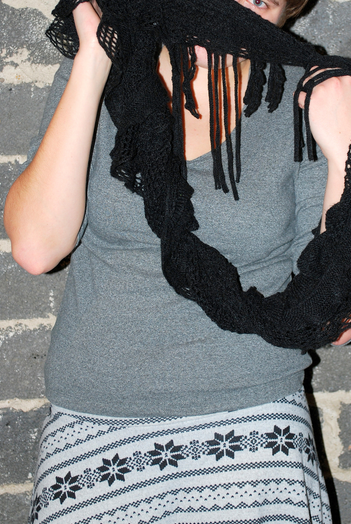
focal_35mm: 79
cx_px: 209
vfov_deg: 25.6
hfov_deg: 17.3
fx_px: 1152
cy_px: 205
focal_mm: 40
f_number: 5.3
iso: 200
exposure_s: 1/60
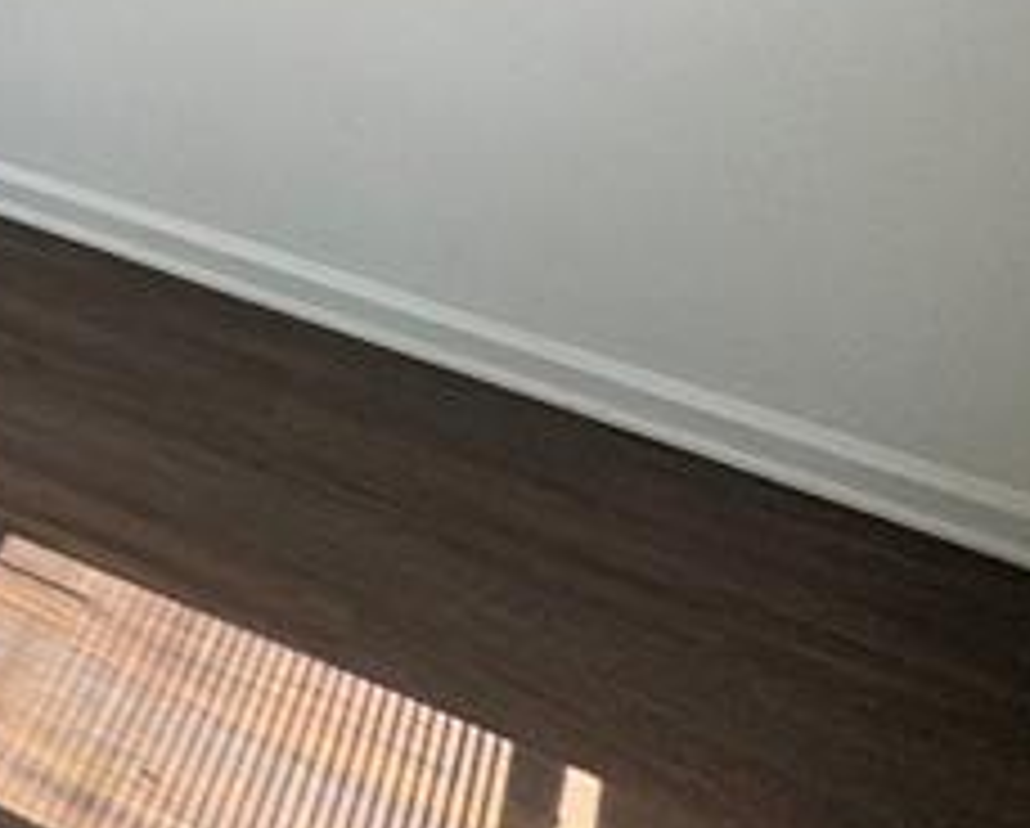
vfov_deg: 22.2
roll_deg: -1.8
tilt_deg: -15.4
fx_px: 1863
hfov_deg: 17.8
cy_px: -279
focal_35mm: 61
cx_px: -1147
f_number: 2.2
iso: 100
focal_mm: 2.22
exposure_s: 1/120
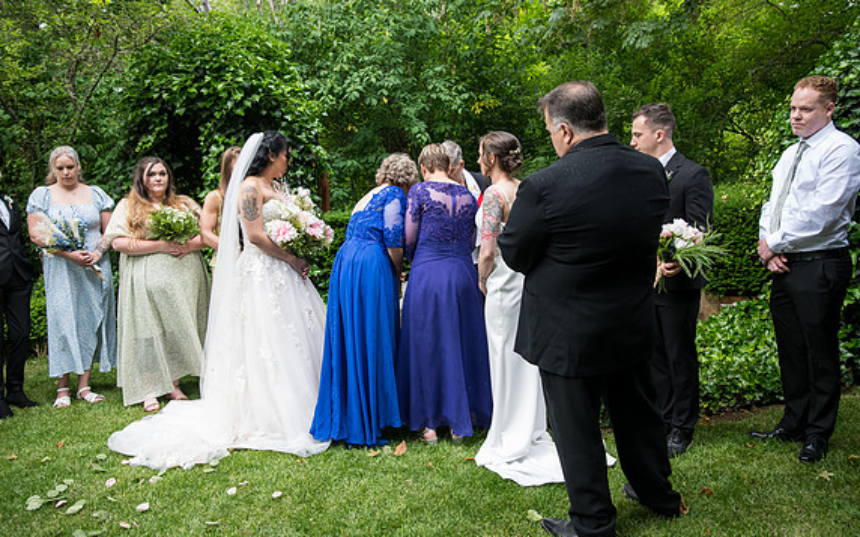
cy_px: 250
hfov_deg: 62.9
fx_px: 703
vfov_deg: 41.8
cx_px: 430
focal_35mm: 30
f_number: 4
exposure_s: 1/400
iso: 1000
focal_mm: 29
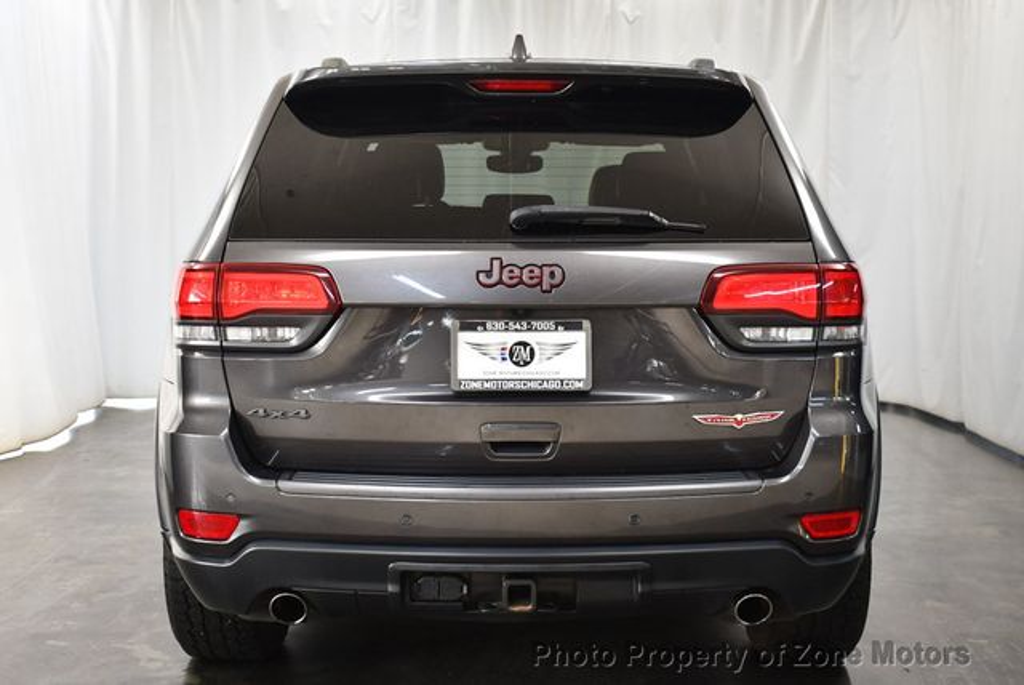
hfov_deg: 39.6
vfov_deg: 27.0
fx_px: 1423
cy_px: 342
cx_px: 512
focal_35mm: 50
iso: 1000
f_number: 4
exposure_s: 1/125
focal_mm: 25
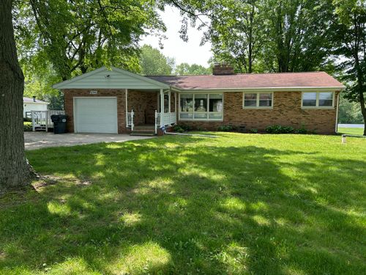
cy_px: 138
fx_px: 275
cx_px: 183
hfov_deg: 67.3
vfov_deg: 53.1
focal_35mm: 26
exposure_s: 1/611
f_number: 1.5
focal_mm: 5.7
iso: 50
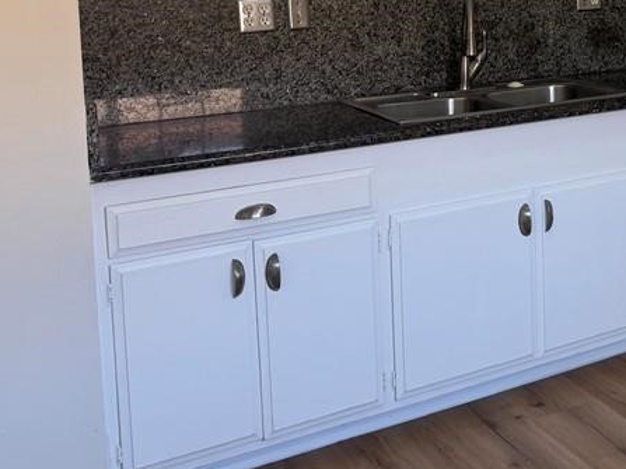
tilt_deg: -3.5
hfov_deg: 31.4
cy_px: 11
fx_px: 994
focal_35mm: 55
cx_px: 669
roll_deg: +0.7
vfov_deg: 25.4
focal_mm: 6.76
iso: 80
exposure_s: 1/120
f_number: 1.78
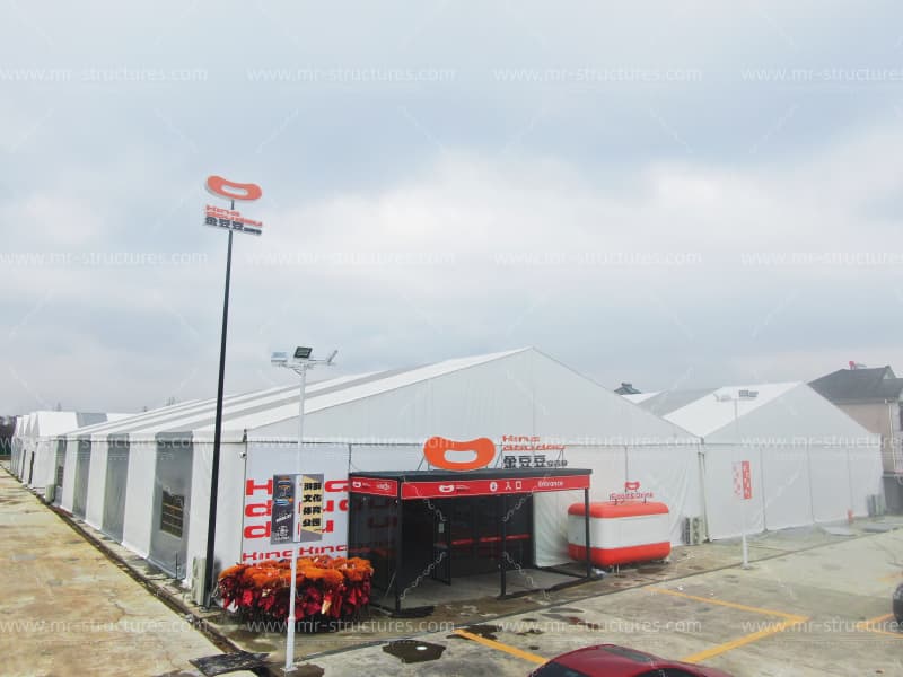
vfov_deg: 54.9
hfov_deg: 69.4
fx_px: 652
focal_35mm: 25
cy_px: 338
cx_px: 452
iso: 100
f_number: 2.8
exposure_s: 1/1000
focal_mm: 4.48
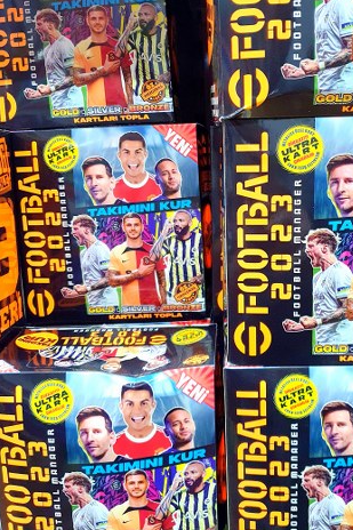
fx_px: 515
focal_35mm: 35
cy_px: 244
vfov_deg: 54.4
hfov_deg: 37.4
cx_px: 236
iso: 320
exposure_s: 1/50
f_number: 1.5
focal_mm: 4.32
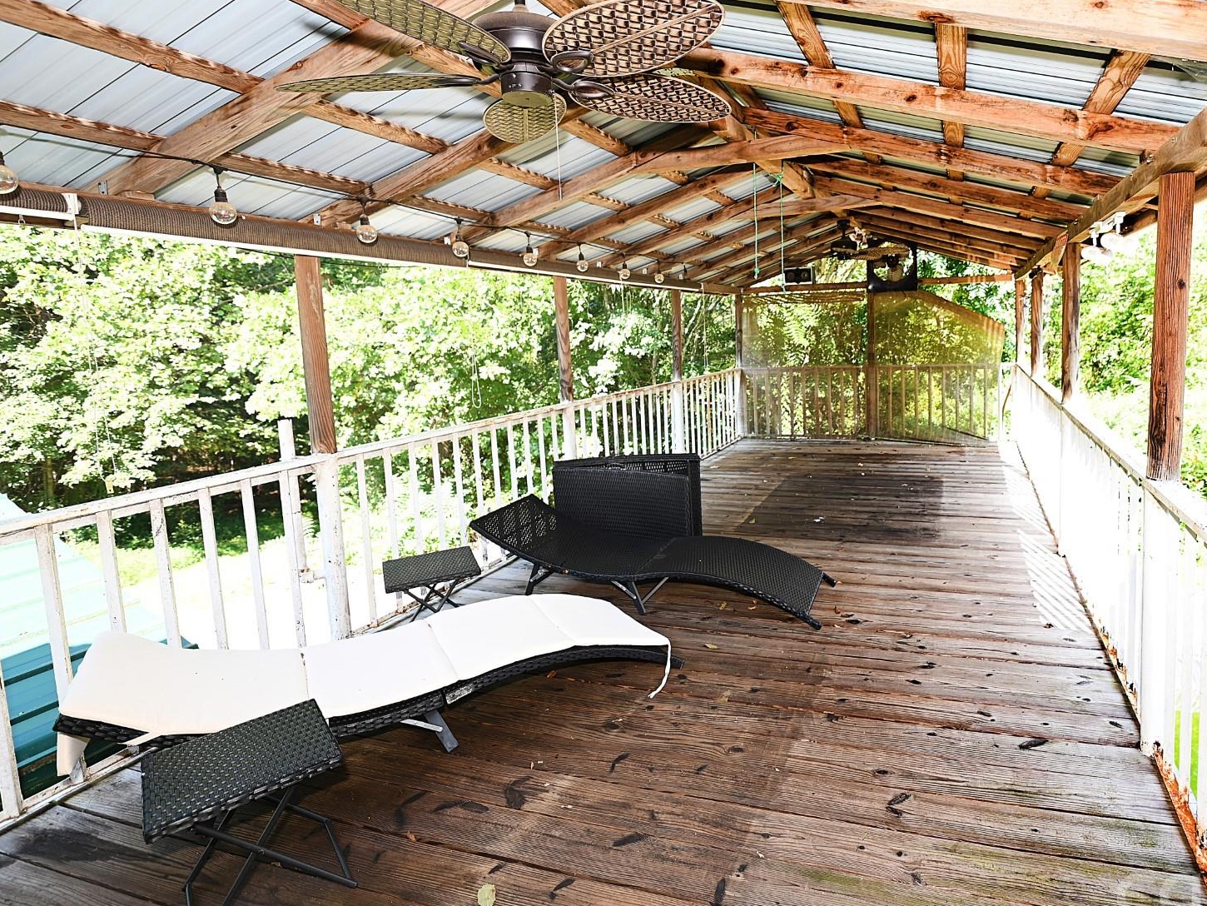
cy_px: 391
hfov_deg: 82.8
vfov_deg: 68.4
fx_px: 663
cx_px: 765
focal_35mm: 19
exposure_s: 1/80
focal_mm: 14
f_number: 2.8
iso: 100
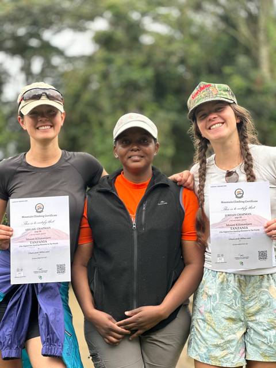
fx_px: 819
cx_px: 138
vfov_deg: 25.3
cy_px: 184
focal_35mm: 77
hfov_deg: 19.1
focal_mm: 9
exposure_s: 1/121
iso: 64
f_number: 2.8
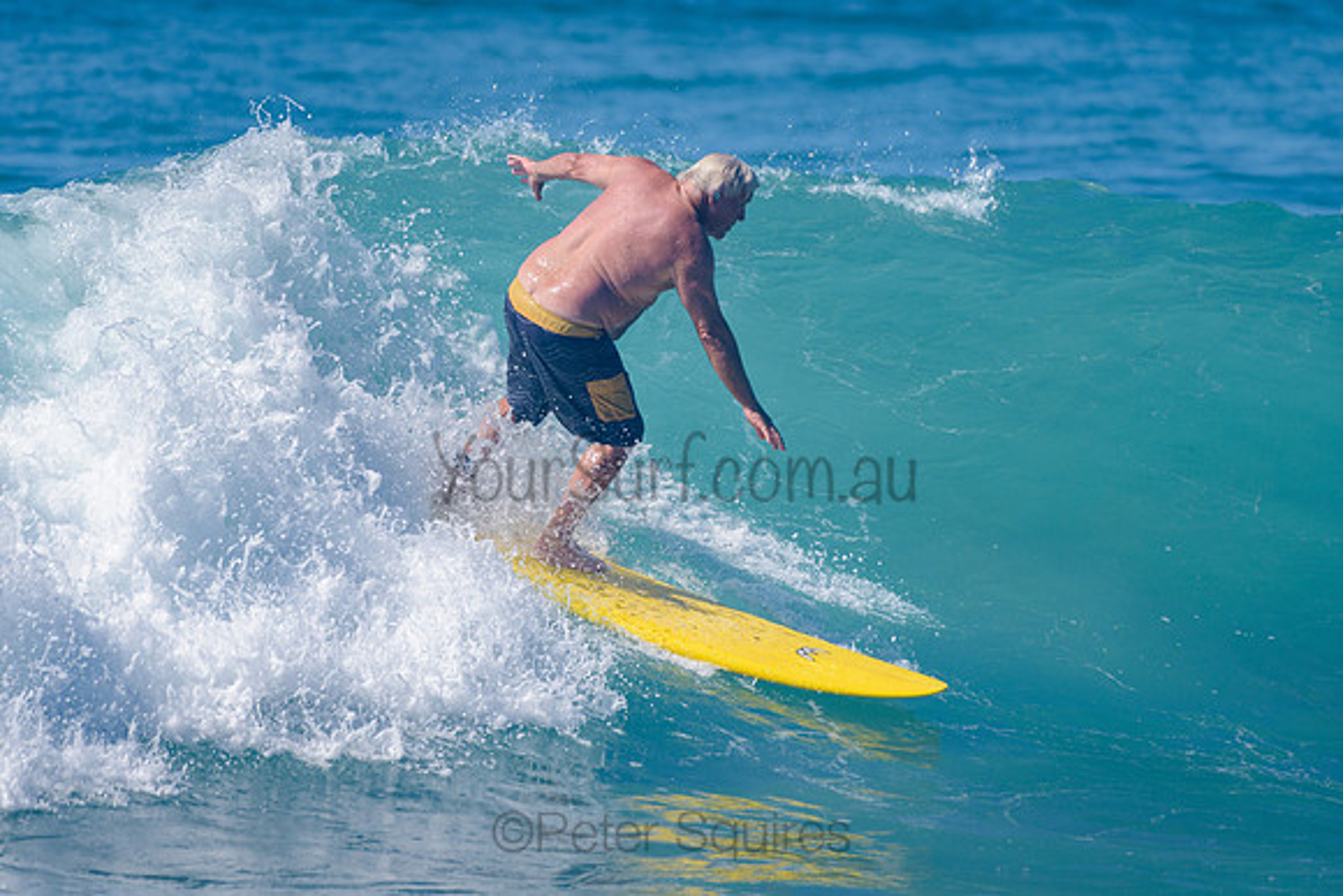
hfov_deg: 3.4
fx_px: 22865
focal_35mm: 613
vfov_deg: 2.2
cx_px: 593
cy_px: 375
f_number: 5.6
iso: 160
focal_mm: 500
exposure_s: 1/2000
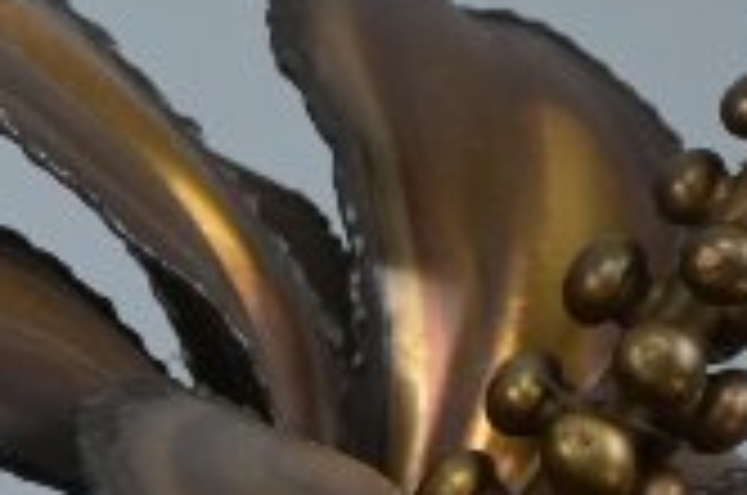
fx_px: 4842
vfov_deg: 5.8
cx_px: -1382
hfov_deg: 7.8
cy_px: 657
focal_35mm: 234
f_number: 8
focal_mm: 21.5
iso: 320
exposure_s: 1/60
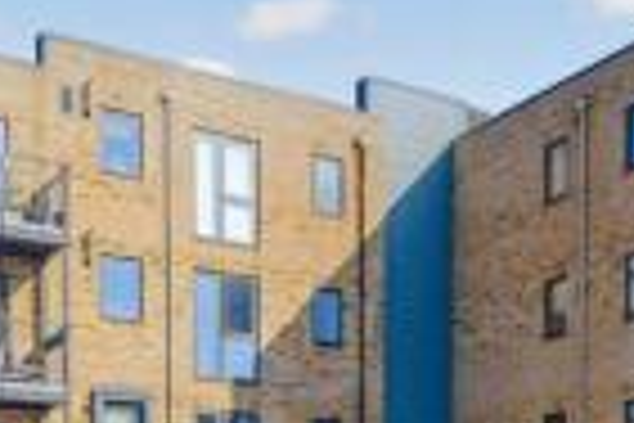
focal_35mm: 47
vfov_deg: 27.4
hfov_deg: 41.2
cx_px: 438
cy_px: 394
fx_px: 828
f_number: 8
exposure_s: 1/320
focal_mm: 14
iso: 100
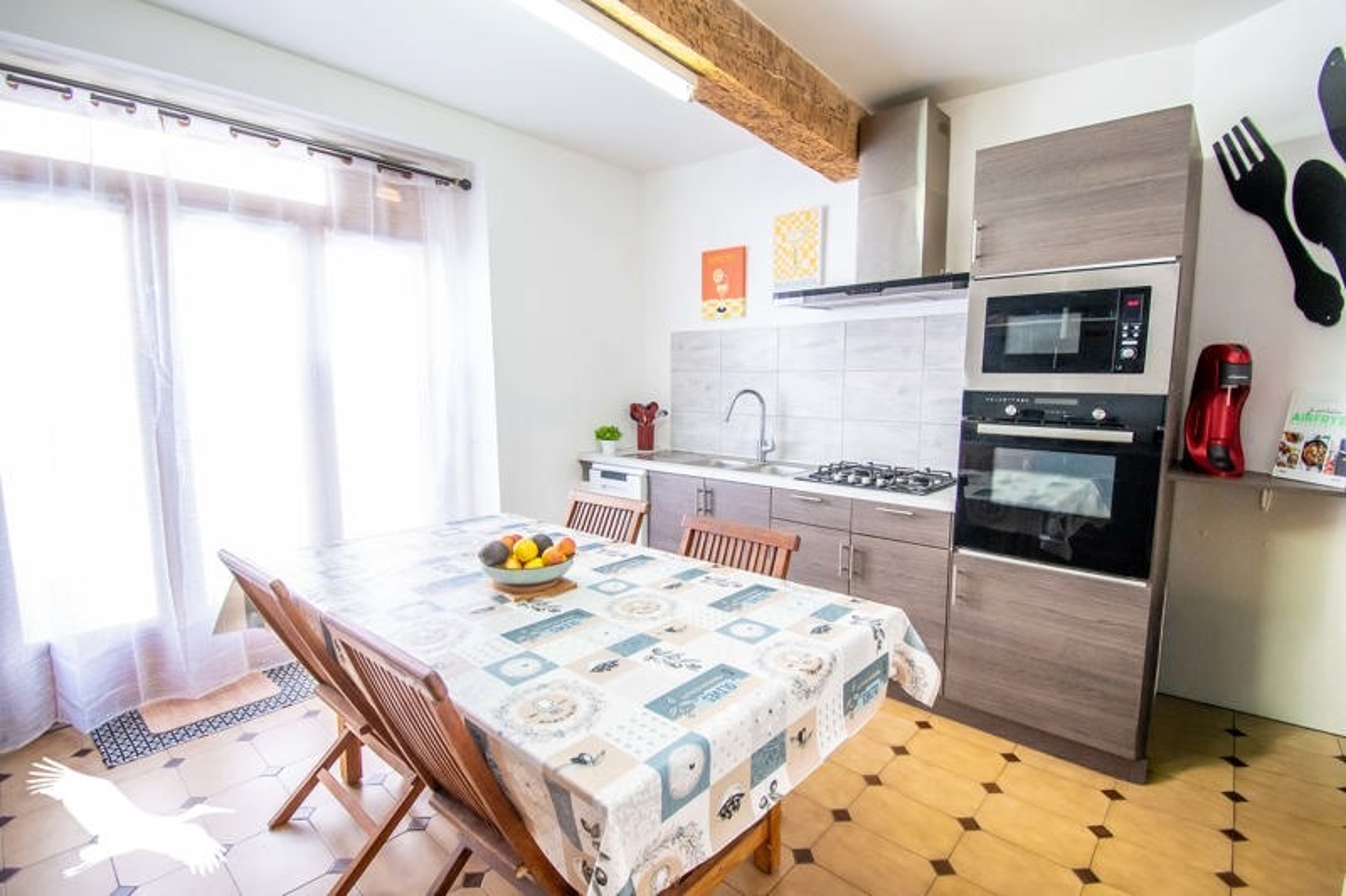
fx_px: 561
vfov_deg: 77.3
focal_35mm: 15
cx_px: 673
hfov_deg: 100.4
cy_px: 448
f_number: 4.5
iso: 1000
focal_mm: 10
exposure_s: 1/50
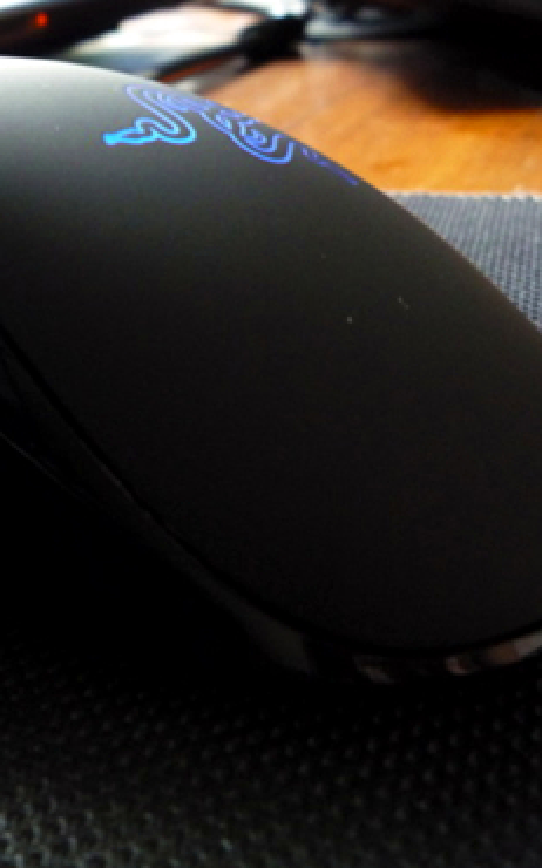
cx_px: -5
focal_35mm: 43
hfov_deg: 28.0
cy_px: 438
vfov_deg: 46.2
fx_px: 1017
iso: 400
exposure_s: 1/8
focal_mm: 5.2
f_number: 3.3
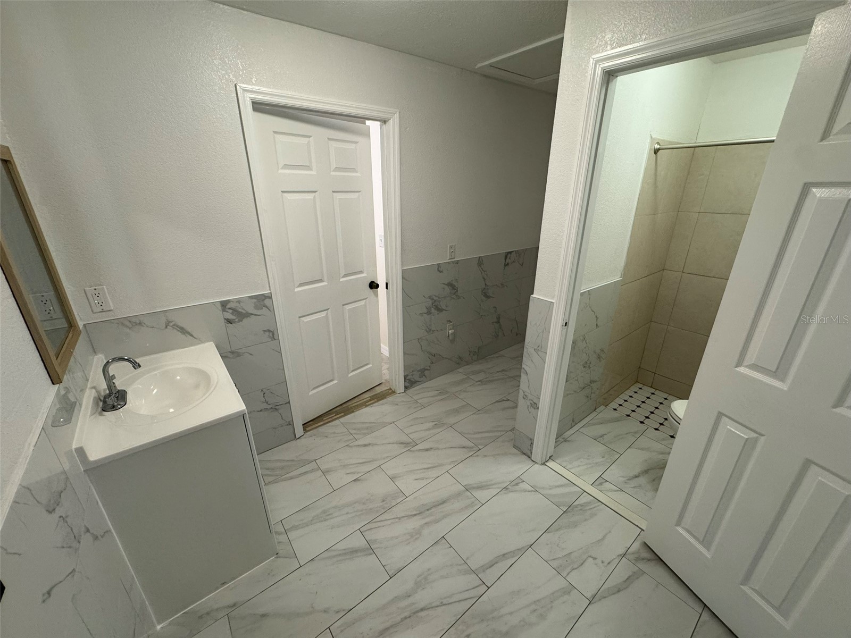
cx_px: 426
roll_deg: +0.5
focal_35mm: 14
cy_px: 319
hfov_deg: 102.1
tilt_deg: -21.6
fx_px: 344
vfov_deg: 85.7
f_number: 2.2
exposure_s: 1/120
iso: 200
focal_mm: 2.22
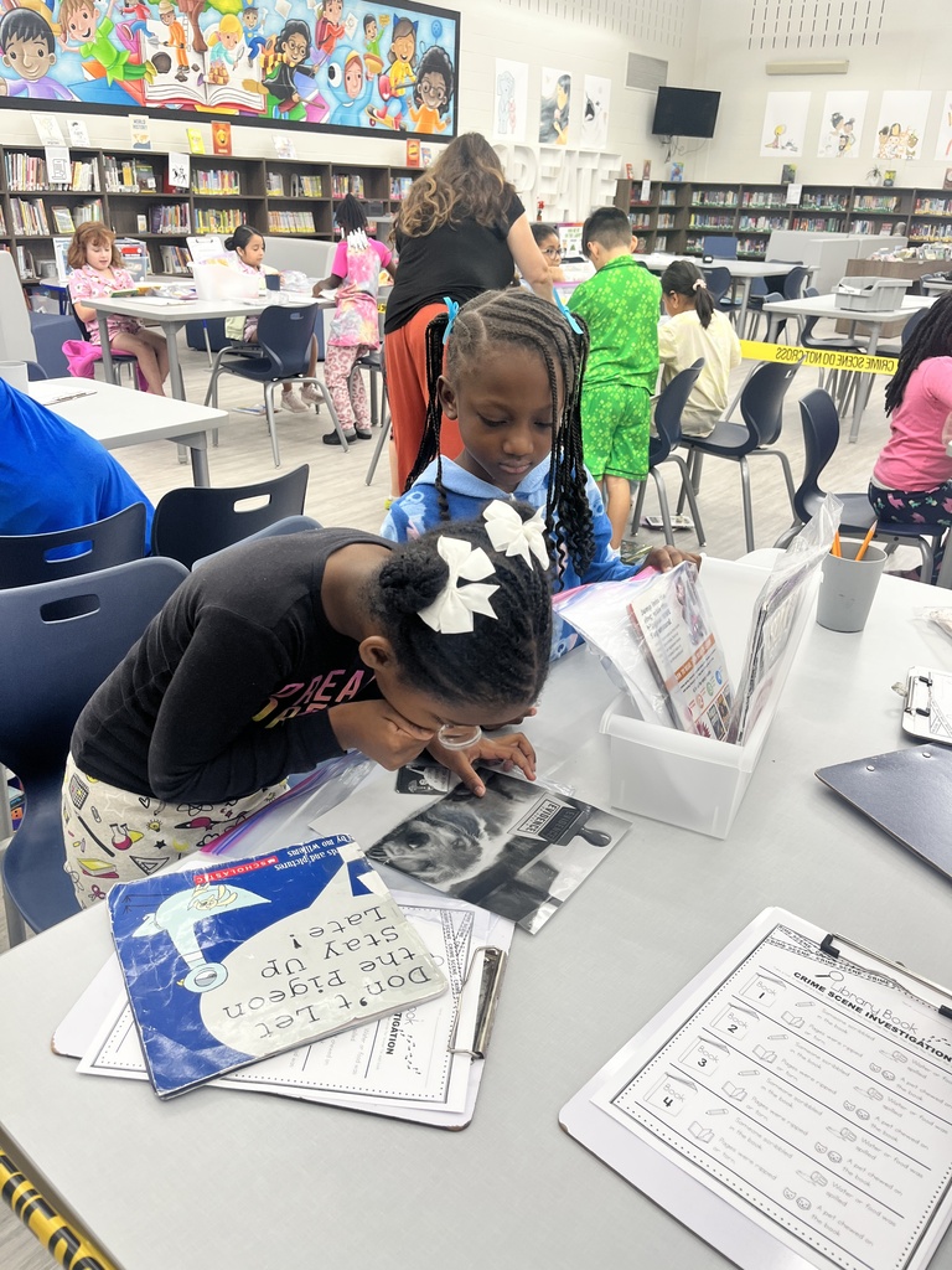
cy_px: 635
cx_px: 476
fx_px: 953
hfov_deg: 53.1
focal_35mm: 26
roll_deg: -2.6
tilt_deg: -26.8
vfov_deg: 67.3
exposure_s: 1/60
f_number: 1.6
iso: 80
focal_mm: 5.1
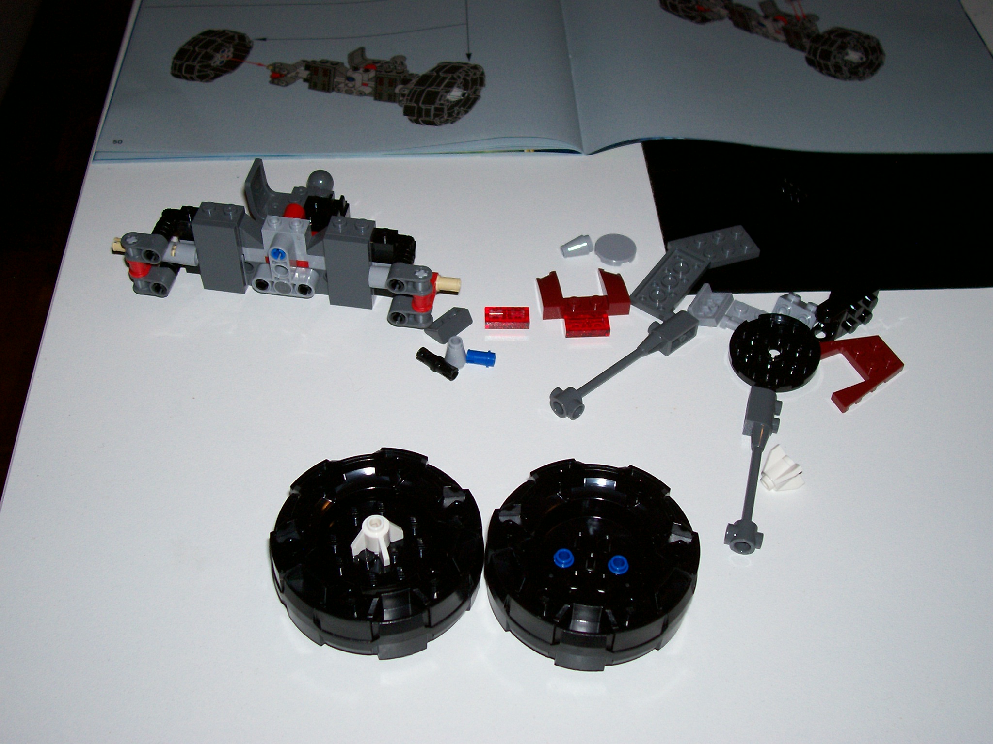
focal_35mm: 42
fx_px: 1205
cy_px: 372
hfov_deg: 44.8
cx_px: 496
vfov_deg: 34.3
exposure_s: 1/68.5
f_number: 2.9
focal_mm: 7
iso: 80
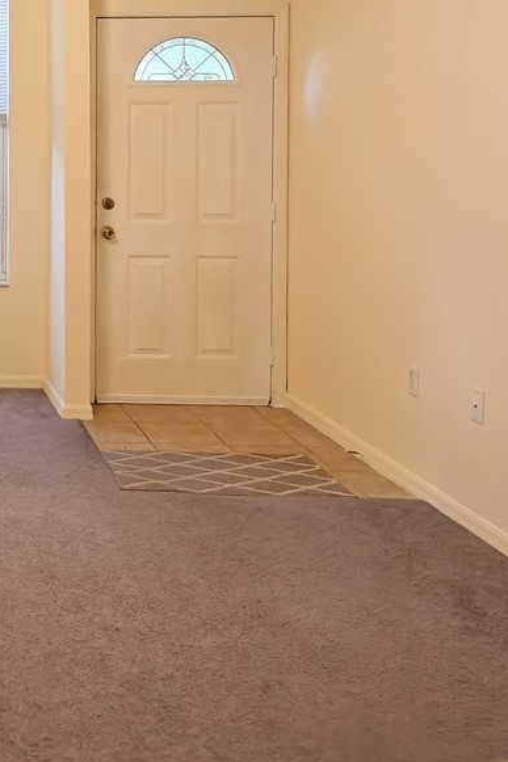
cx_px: -151
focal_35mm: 43
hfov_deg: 26.5
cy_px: 168
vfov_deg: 43.6
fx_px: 911
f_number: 2
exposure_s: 1/120
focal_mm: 2.3
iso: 800
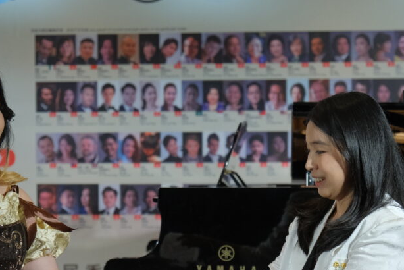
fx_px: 1403
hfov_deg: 16.4
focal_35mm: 125
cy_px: 193
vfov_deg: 11.0
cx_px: 182
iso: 1600
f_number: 2.8
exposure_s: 1/320
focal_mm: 50.3
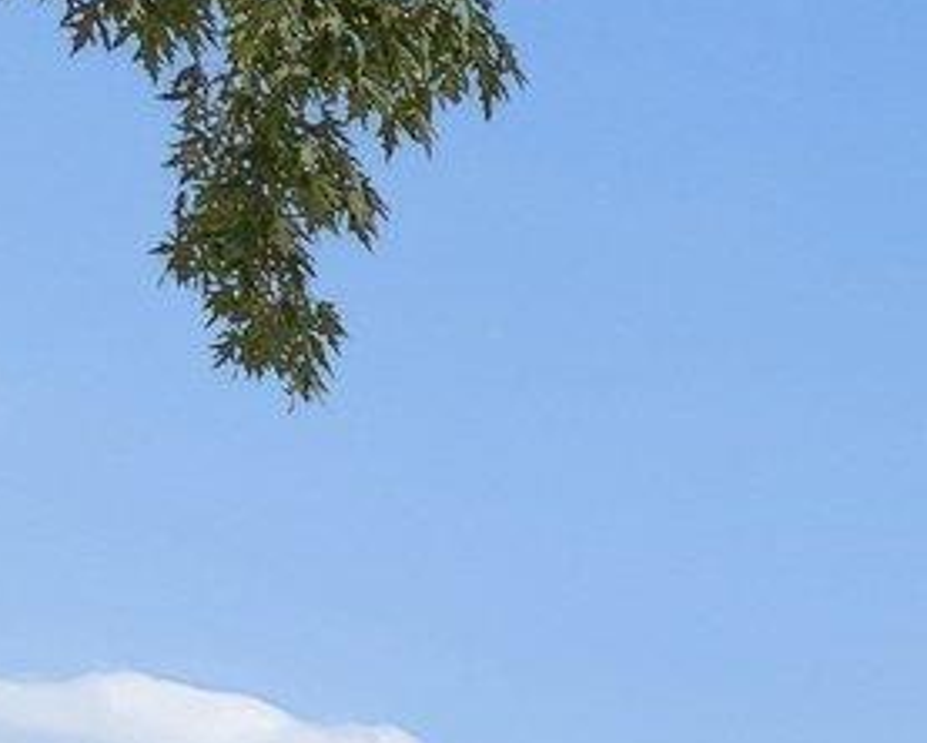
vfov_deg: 13.9
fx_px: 2663
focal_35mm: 97
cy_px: 1391
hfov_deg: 10.2
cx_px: 3079
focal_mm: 14
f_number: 8
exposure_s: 1/500
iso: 200
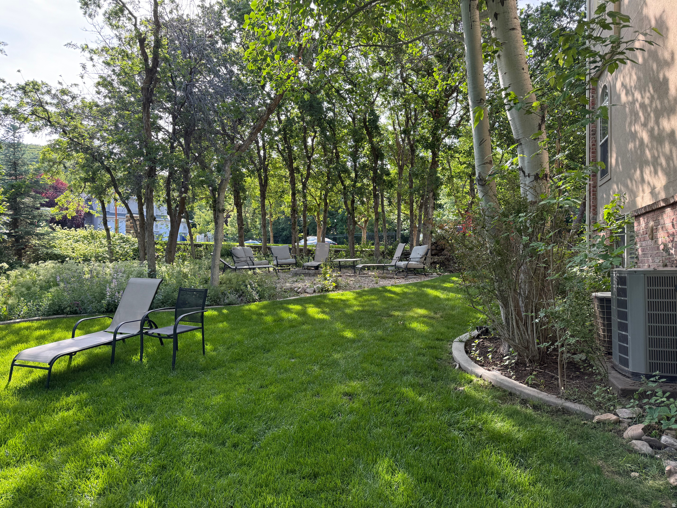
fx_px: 469
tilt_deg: +2.4
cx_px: 338
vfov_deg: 56.8
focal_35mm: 24
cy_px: 254
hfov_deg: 71.6
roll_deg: -0.7
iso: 100
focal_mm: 6.76
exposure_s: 1/543
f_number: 1.78
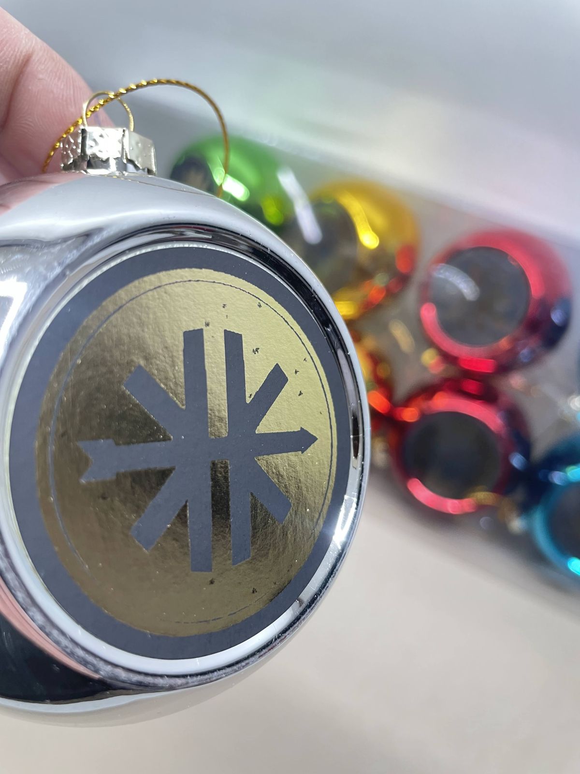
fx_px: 581
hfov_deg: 53.1
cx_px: 290
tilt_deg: -58.5
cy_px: 387
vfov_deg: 67.3
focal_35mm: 26
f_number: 1.6
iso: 125
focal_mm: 4.2
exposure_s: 1/100
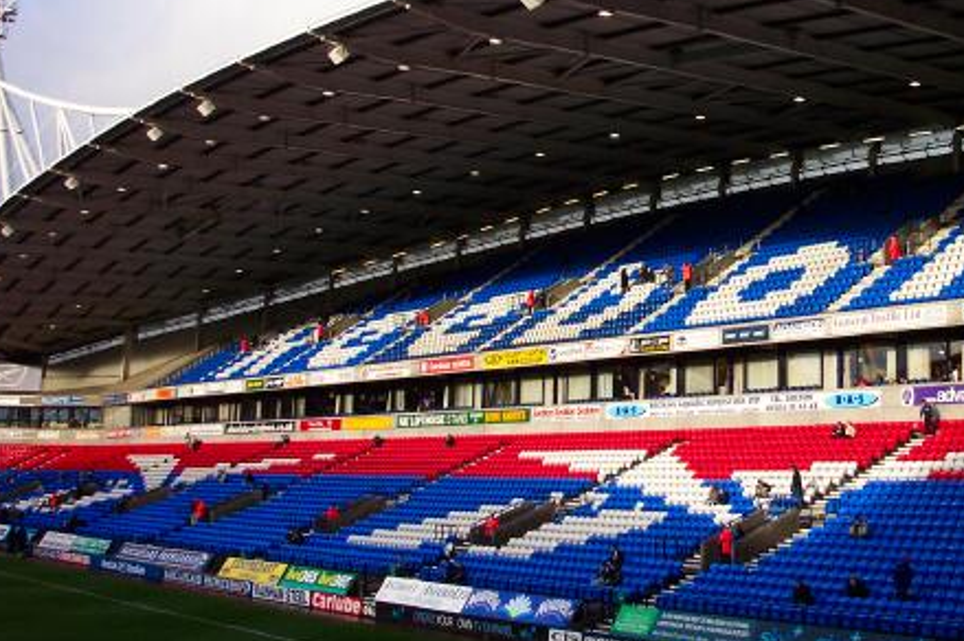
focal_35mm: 51
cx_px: 639
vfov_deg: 26.4
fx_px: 1365
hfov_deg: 38.5
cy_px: 257
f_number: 2.8
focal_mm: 7.5
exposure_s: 1/500
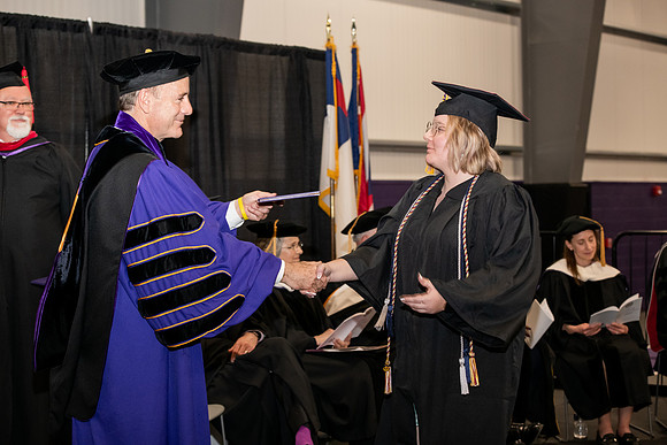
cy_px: 222
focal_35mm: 70
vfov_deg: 19.5
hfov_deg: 28.8
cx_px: 334
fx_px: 1297
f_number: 5
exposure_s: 1/200
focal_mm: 70
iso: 2000
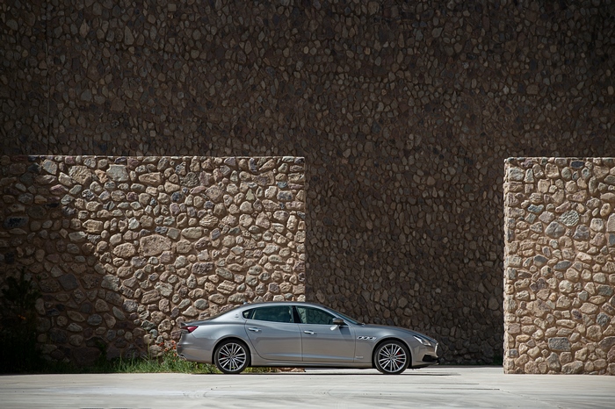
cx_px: 308
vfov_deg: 6.9
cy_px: 204
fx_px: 3415
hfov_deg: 10.3
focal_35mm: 200
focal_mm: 200
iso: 200
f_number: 6.3
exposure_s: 1/400
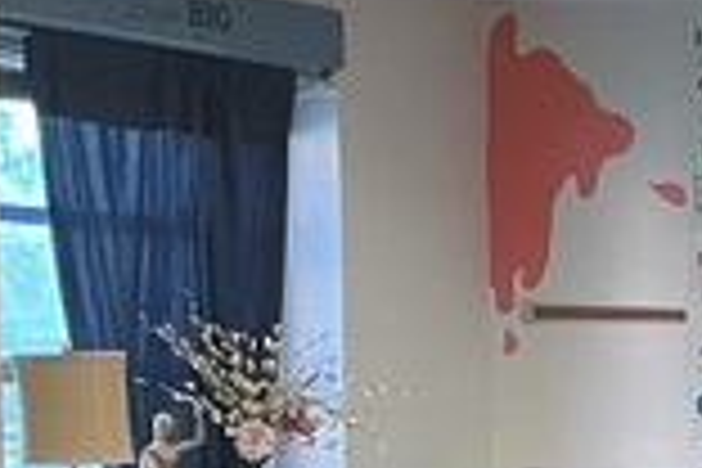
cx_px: 1224
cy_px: 1080
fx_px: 3861
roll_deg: -1.8
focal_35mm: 198
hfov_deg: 9.9
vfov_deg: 6.6
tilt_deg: -9.7
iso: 100
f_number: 1.8
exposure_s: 1/60
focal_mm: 3
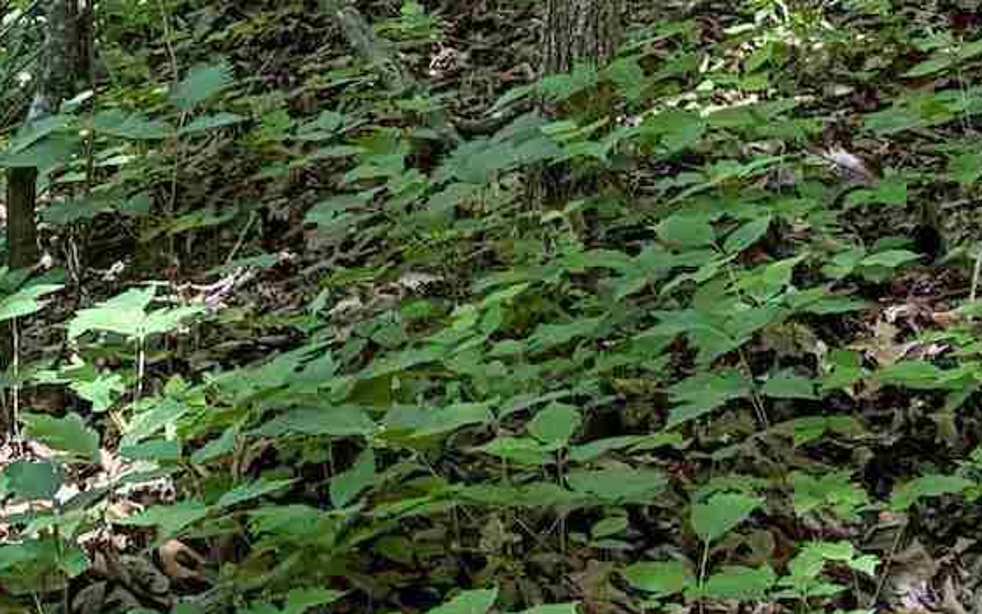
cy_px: -267
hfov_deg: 16.5
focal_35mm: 126
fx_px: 3372
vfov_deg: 10.1
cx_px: 374
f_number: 1.6
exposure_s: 1/121
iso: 80
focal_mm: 5.96
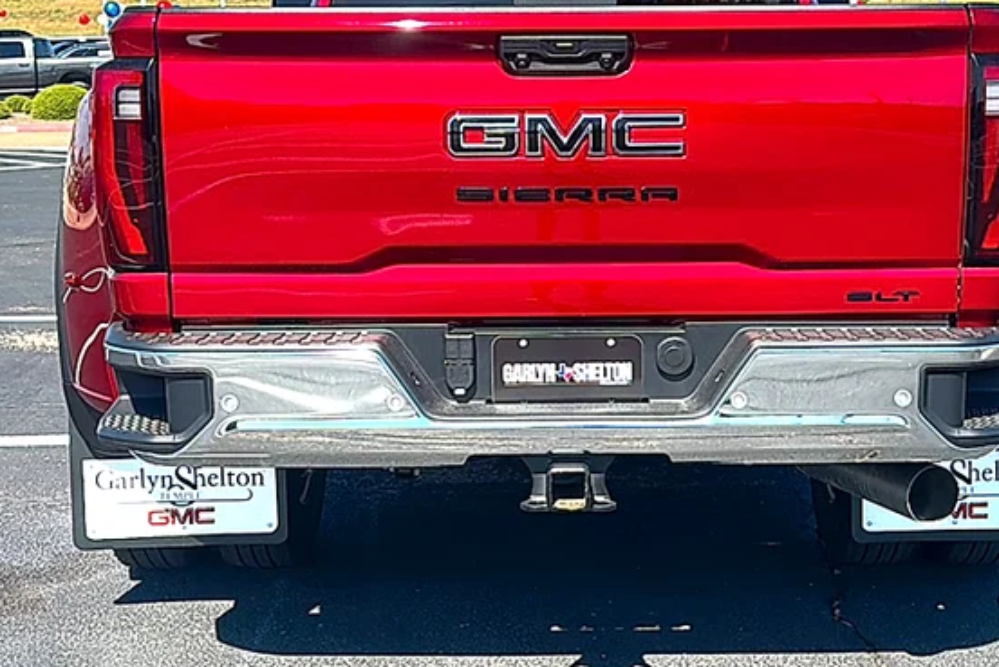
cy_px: 267
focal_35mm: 50
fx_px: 1388
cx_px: 591
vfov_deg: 27.0
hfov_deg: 39.5
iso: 80
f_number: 1.78
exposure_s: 1/2817
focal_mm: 6.86
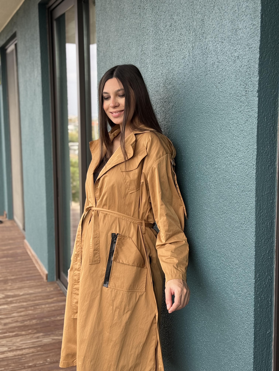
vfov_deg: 39.7
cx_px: 140
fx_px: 516
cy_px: 186
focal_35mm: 48
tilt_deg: -7.6
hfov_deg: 30.3
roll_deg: -0.1
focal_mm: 6.86
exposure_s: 1/495
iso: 64
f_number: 1.78
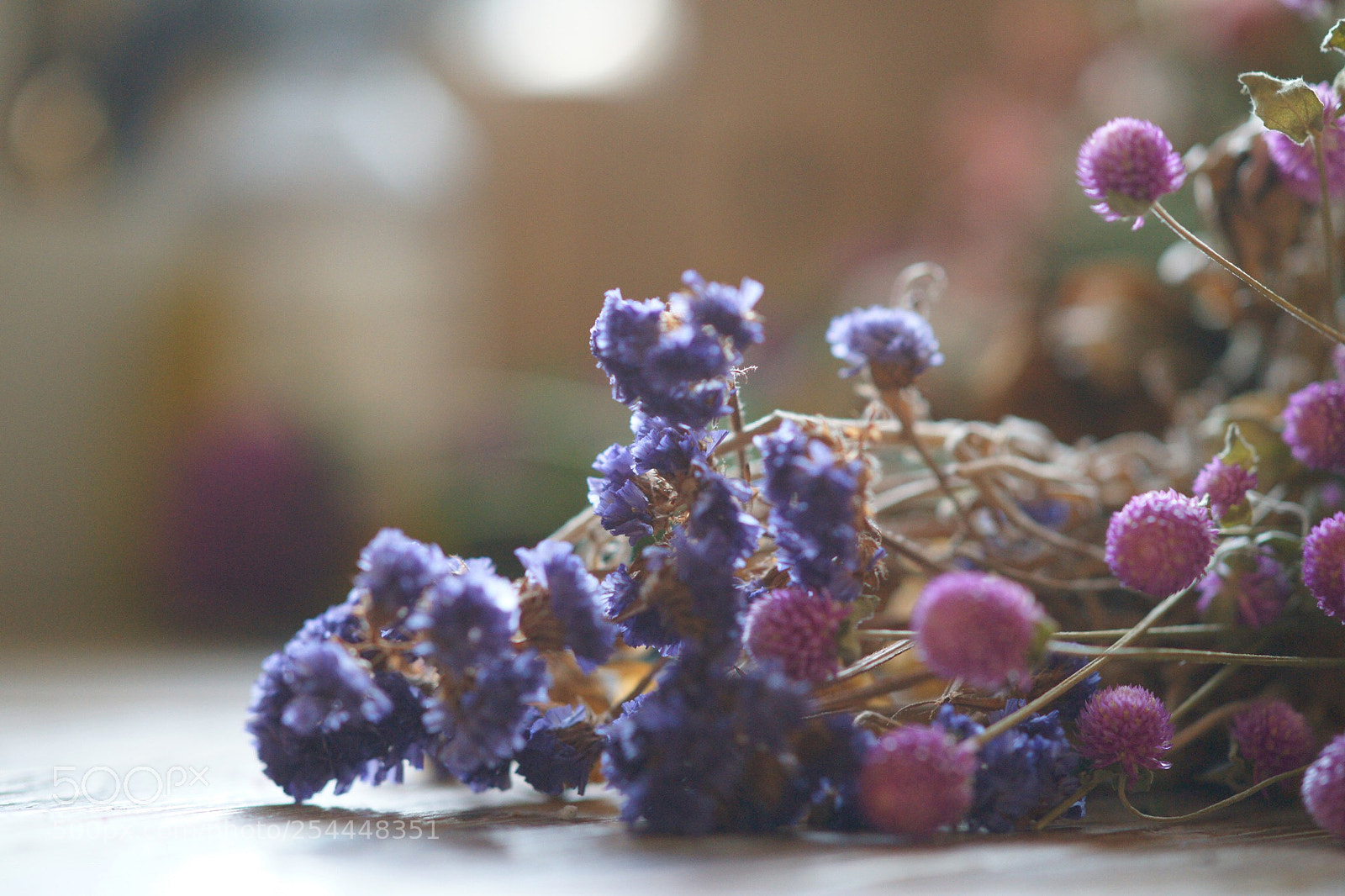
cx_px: 672
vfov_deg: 10.2
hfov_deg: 15.2
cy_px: 448
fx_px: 5042
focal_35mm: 135
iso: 1600
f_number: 2.2
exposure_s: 1/160
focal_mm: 135
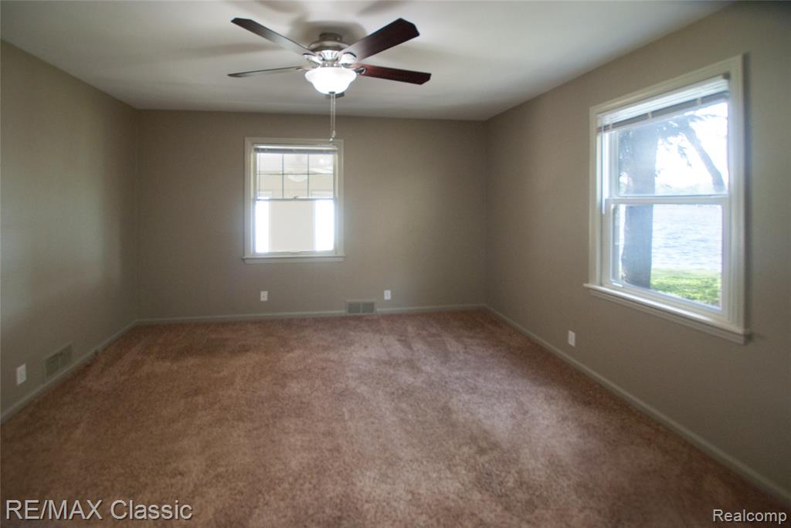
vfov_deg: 77.4
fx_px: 330
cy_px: 264
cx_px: 396
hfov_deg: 100.4
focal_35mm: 15
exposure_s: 1/50
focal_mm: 10
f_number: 3.5
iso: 1000
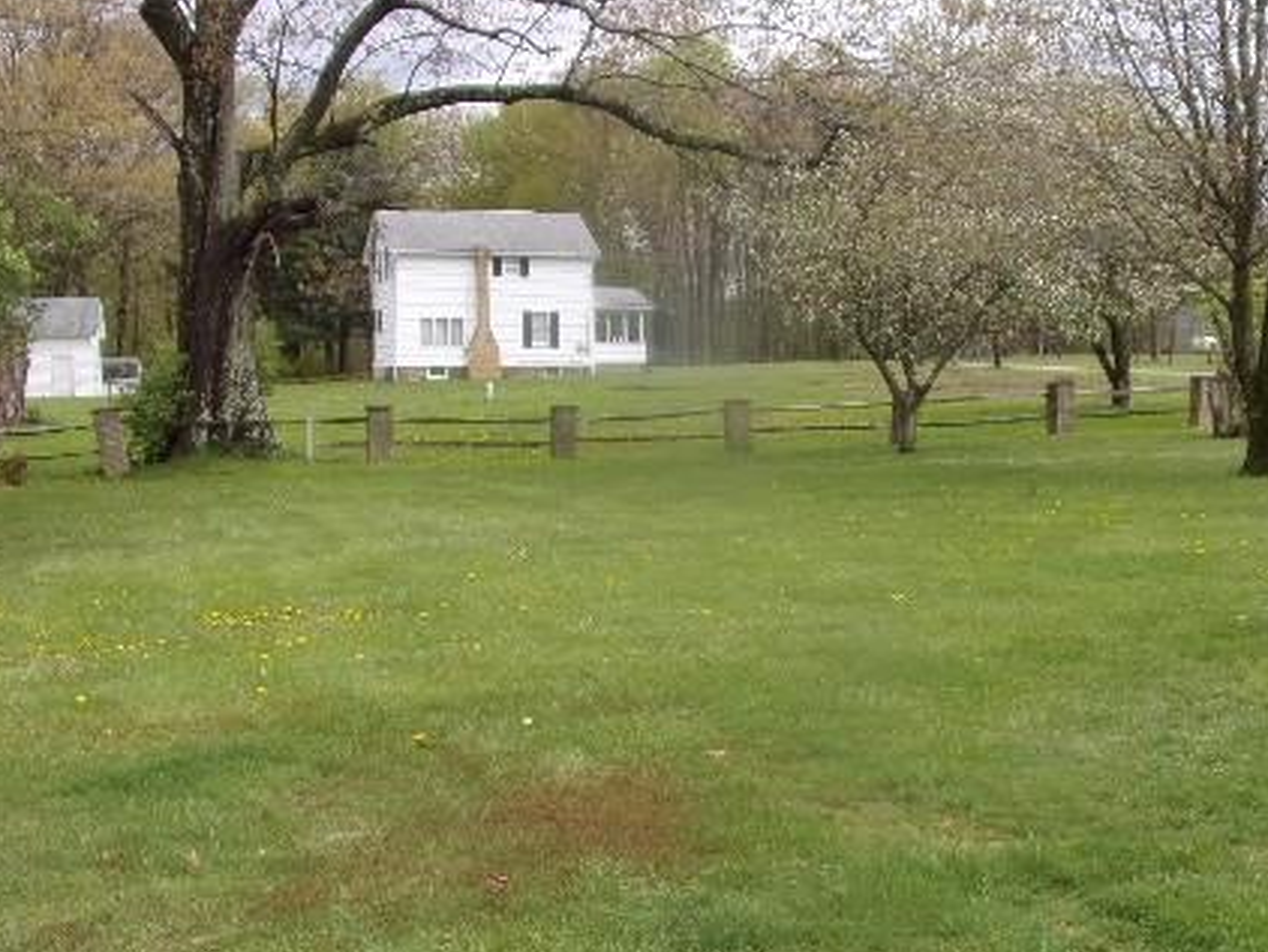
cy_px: 538
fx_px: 1833
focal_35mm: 50
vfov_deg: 29.1
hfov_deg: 37.9
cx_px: 796
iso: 80
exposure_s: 1/450
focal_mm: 5.9
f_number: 3.7
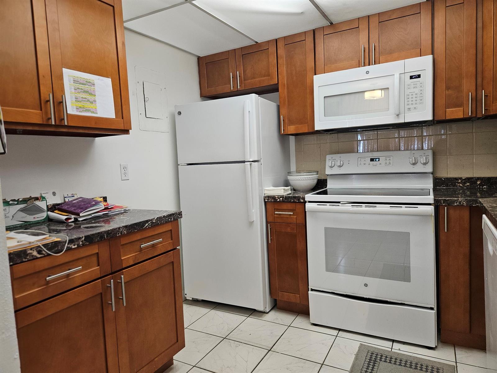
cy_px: 186
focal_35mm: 23
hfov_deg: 73.9
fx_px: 330
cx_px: 248
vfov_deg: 58.9
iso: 250
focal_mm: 5.4
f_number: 1.8
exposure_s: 1/120
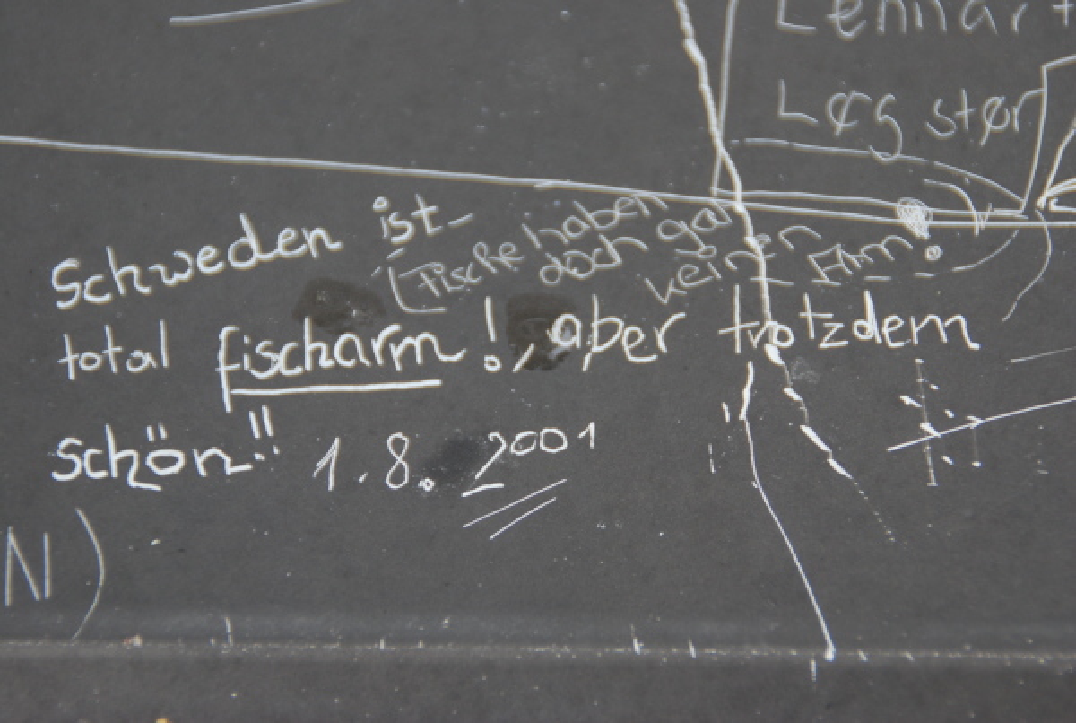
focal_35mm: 142
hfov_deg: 14.4
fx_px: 4269
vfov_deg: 9.7
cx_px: 538
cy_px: 362
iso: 400
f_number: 5.6
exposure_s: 1/80
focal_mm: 95
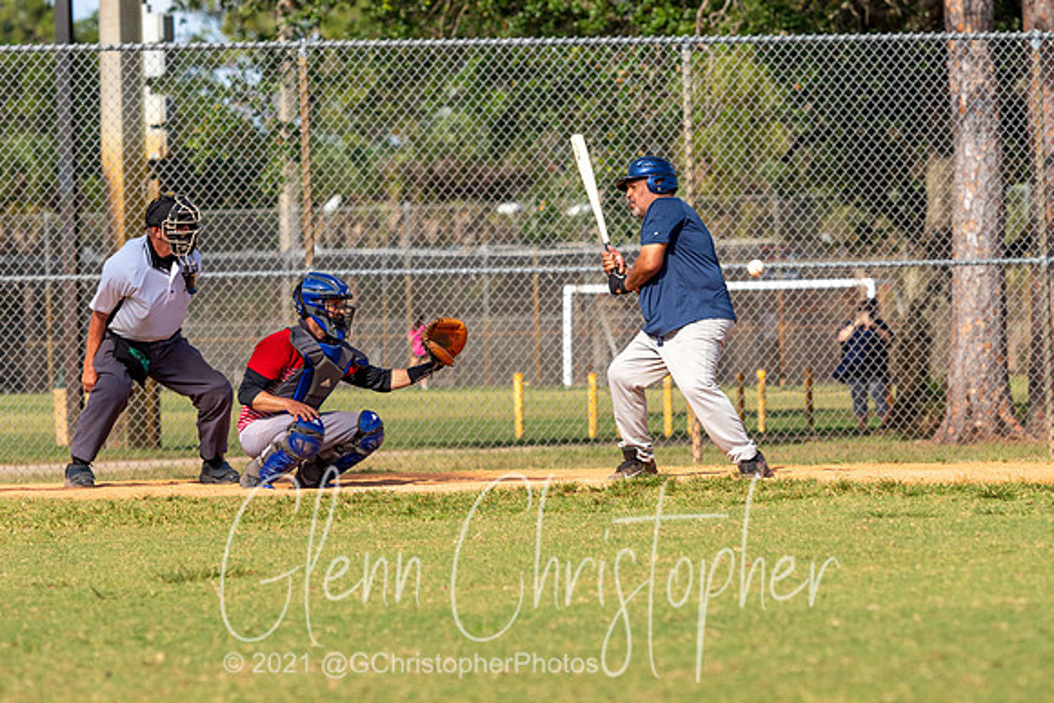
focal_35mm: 299
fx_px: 8761
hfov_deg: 6.9
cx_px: 606
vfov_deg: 4.6
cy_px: 292
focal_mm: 125
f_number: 4
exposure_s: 1/2000
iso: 200
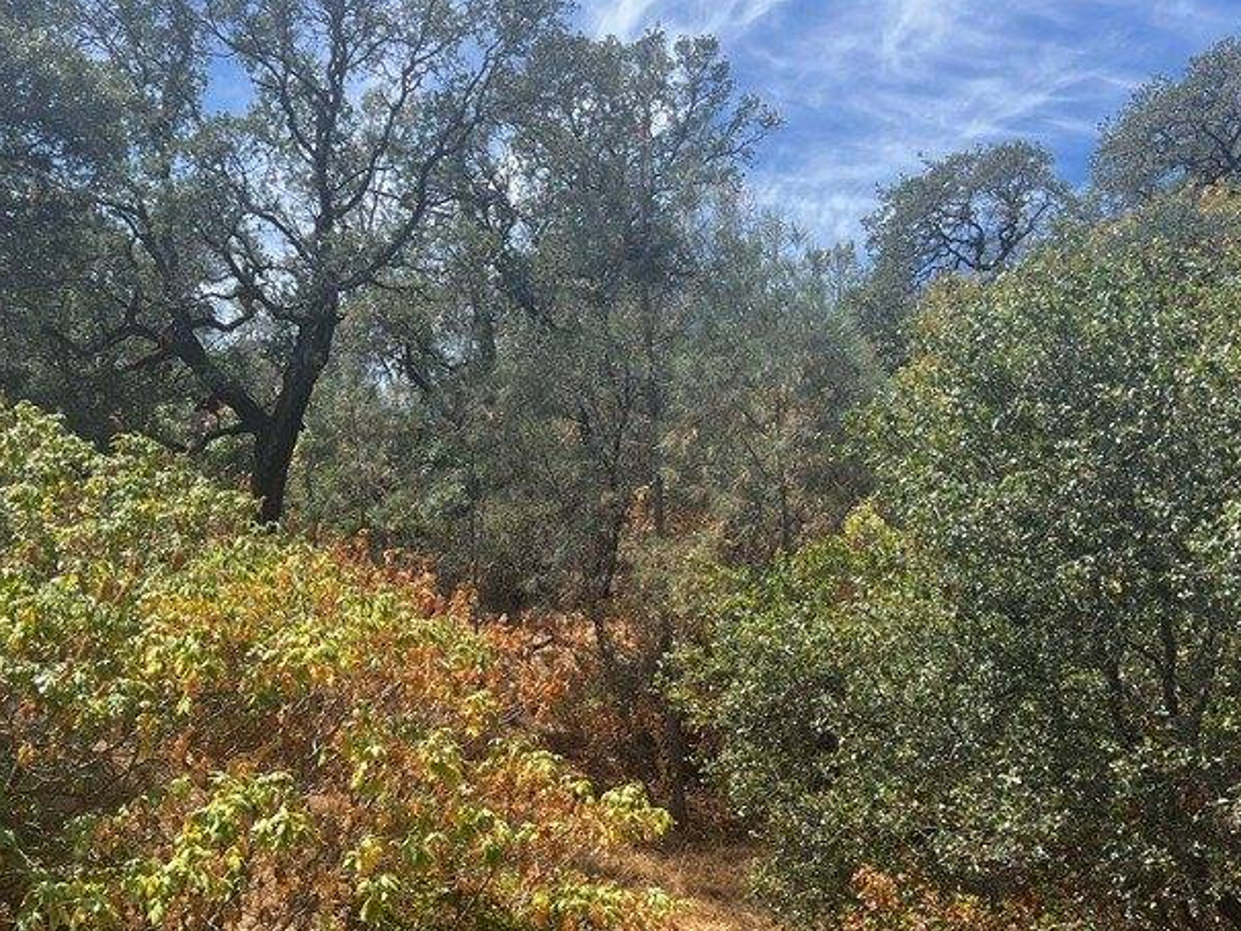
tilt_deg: +16.4
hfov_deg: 42.9
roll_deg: -0.5
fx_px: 1578
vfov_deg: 32.7
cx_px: 544
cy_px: 607
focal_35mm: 44
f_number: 1.5
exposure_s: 1/1779
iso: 50
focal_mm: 5.7
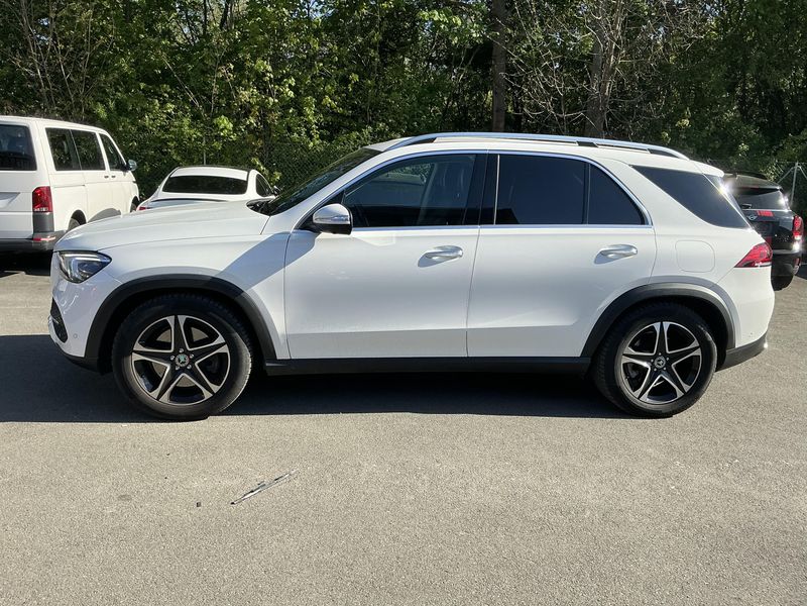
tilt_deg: -10.9
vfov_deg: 49.7
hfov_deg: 63.4
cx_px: 404
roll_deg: -1.7
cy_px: 303
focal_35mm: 28
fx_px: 653
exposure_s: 1/1221
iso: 25
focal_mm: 3
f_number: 1.8
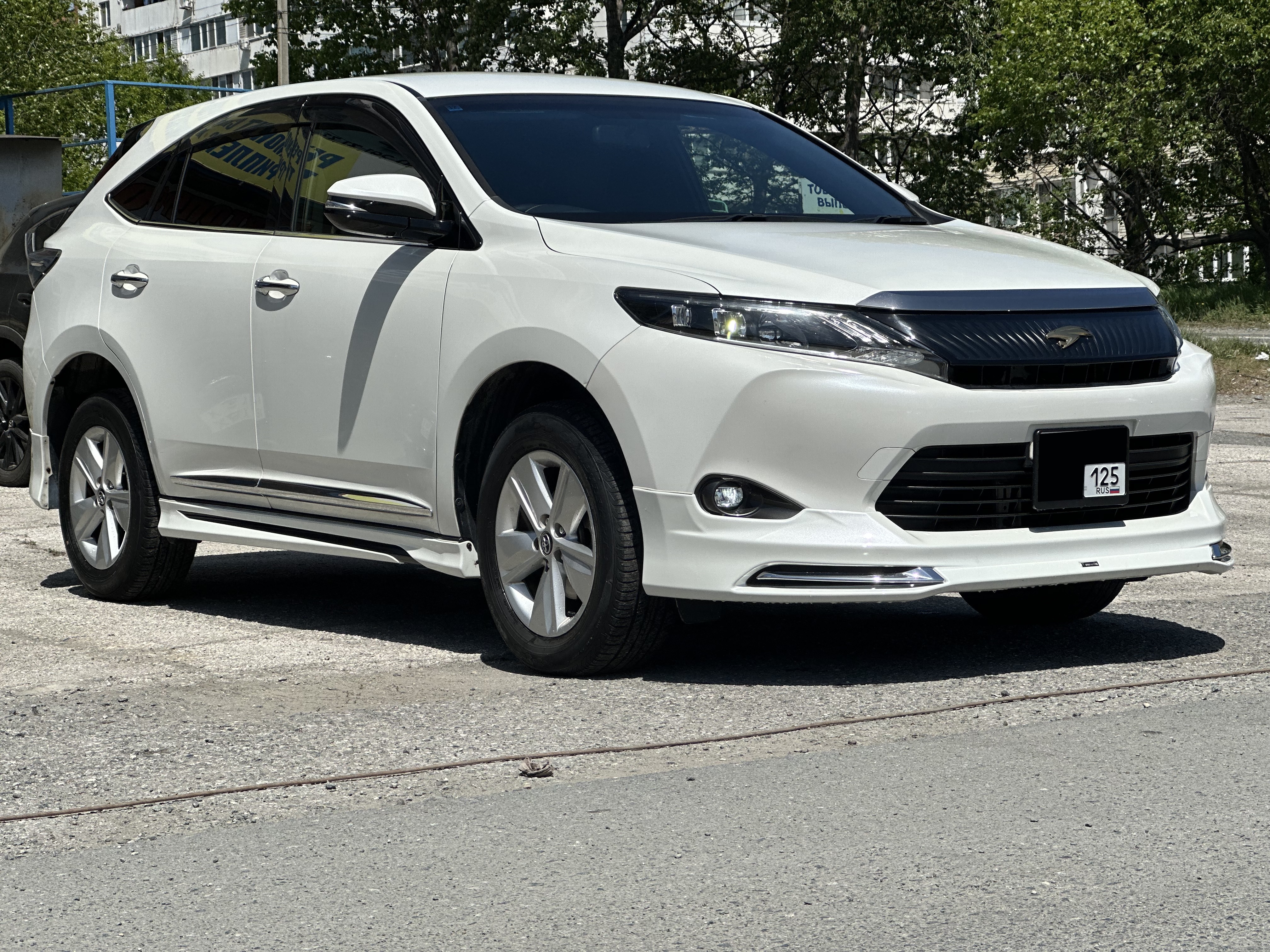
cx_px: 635
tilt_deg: -1.0
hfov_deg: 25.3
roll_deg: +2.5
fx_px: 2825
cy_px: 476
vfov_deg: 19.1
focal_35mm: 77
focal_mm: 9
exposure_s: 1/1357
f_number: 2.8
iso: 32
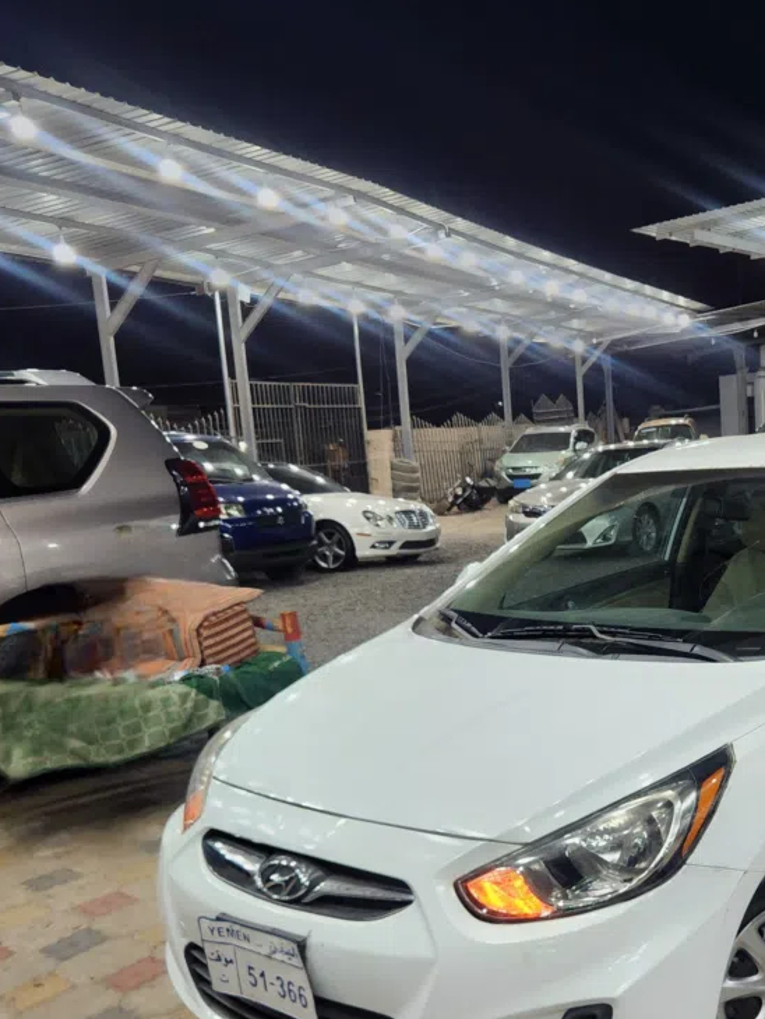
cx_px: 664
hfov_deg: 32.2
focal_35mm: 43
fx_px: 1266
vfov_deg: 43.5
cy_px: 637
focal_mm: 5.4
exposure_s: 1/100
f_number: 1.8
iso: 200
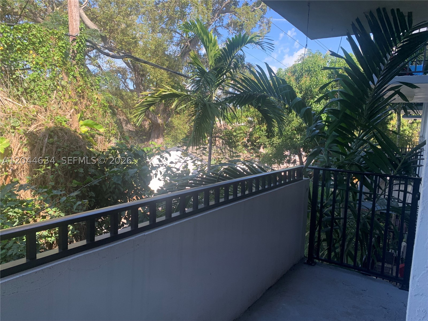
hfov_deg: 67.3
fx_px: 321
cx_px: 214
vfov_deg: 53.1
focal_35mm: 26
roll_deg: -2.9
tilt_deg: -7.6
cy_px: 160
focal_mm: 4.25
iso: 25
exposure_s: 1/392
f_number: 1.8
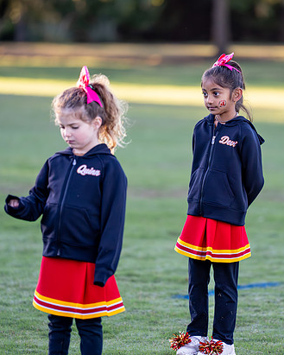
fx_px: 3130
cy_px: 174
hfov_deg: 5.2
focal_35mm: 298
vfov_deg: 6.5
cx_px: 230
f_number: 2.8
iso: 1600
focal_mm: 200
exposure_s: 1/2500
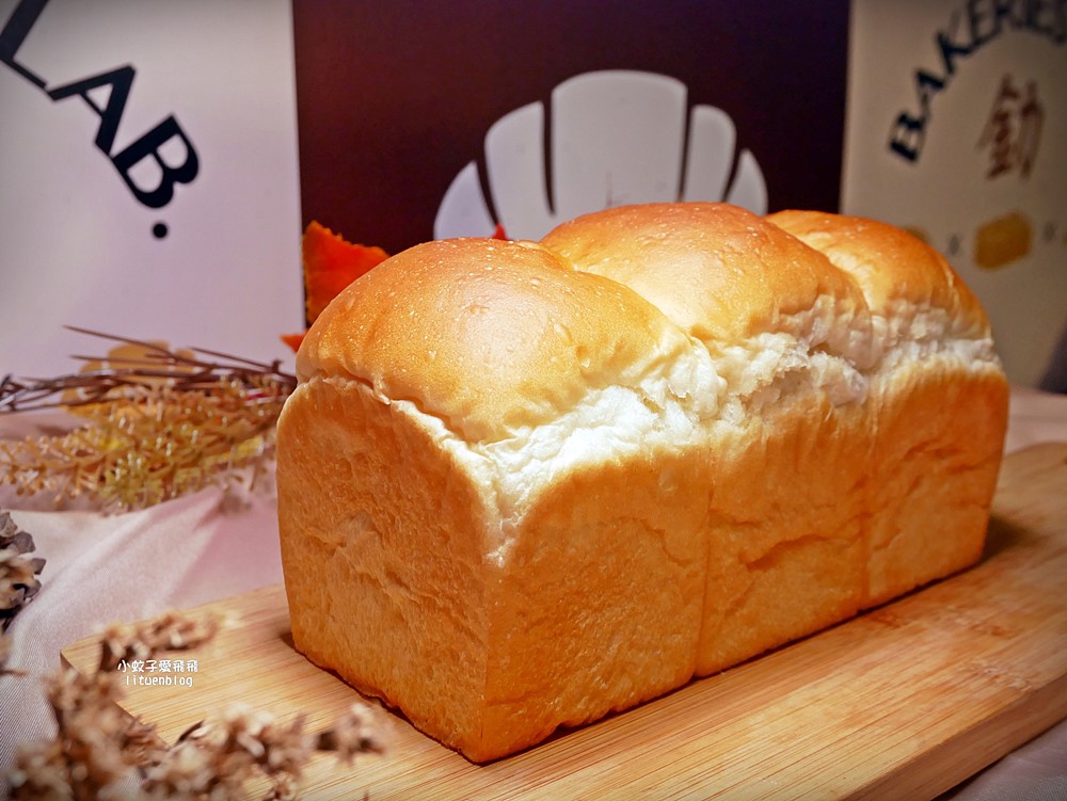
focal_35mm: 44
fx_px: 1357
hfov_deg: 42.9
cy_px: 400
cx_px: 534
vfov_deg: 32.9
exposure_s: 1/60
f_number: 8
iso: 640
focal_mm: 22
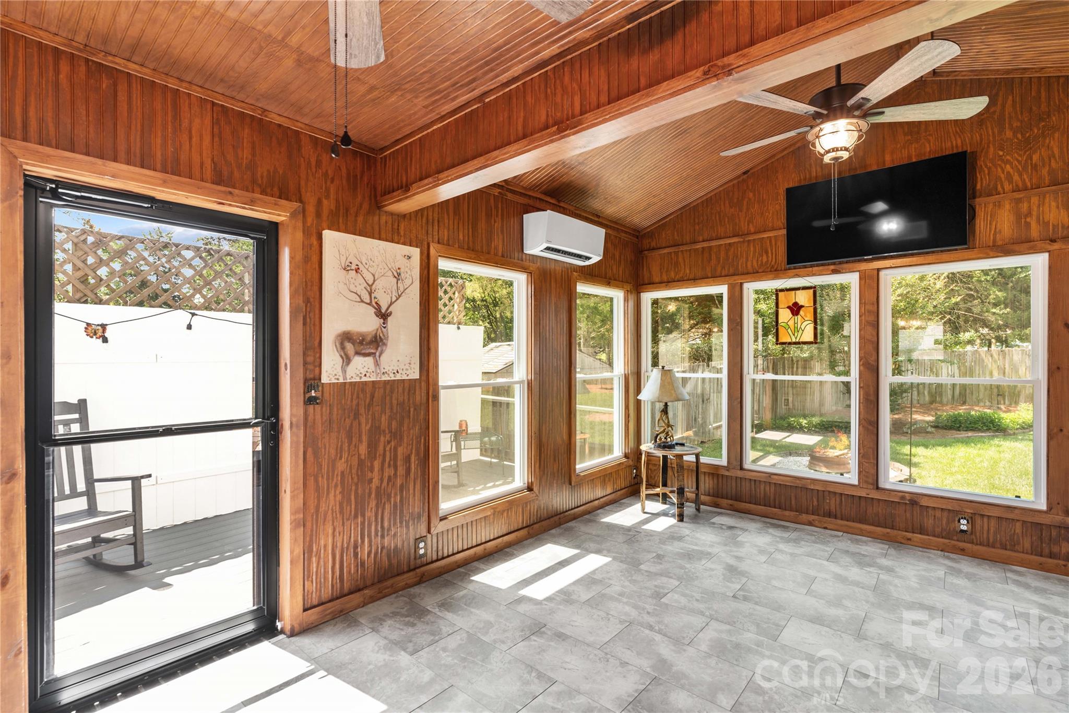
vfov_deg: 73.7
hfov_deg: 96.7
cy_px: 356
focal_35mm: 16
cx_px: 534
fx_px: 475
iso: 100
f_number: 8
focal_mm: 16
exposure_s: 1/3
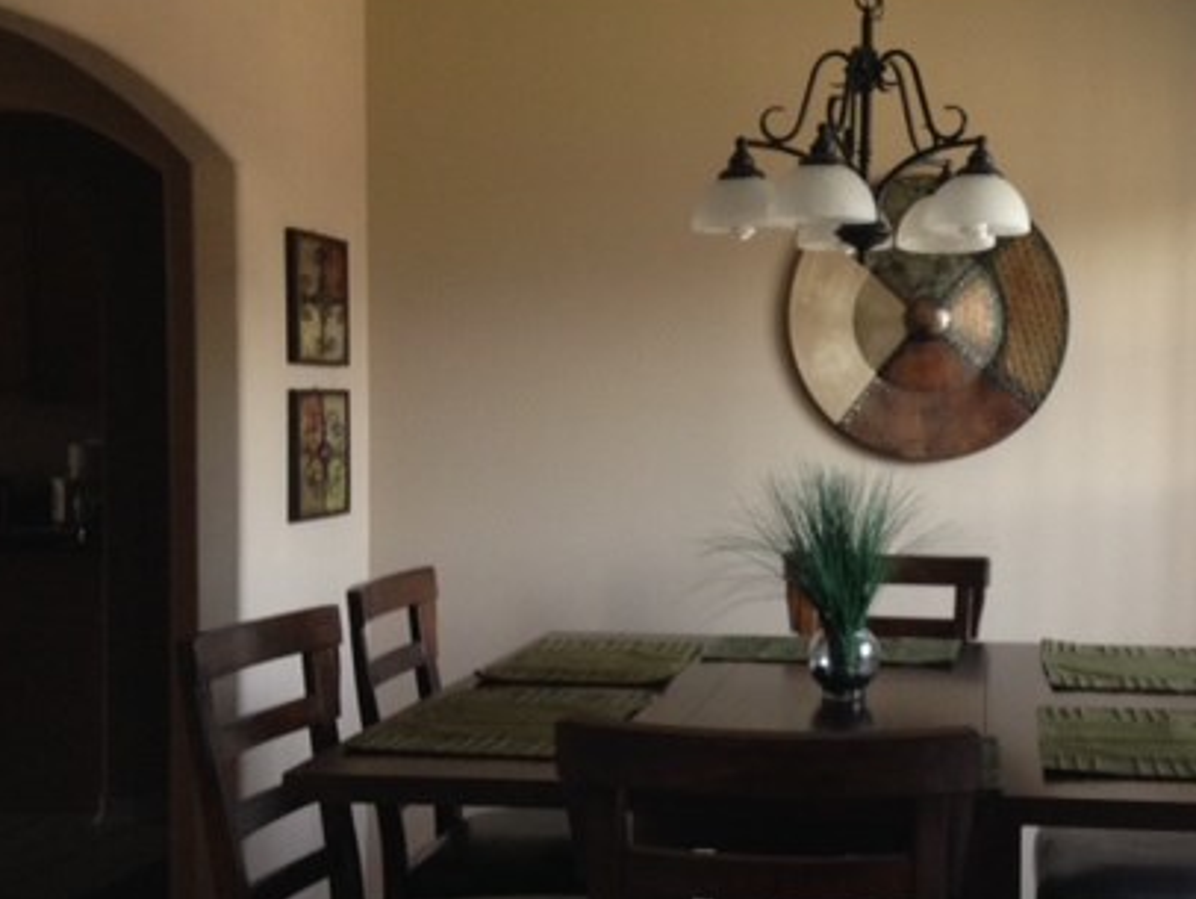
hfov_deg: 36.3
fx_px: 1798
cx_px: 822
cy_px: 486
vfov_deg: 28.1
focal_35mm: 52
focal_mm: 4.12
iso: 160
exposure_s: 1/20
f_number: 2.4
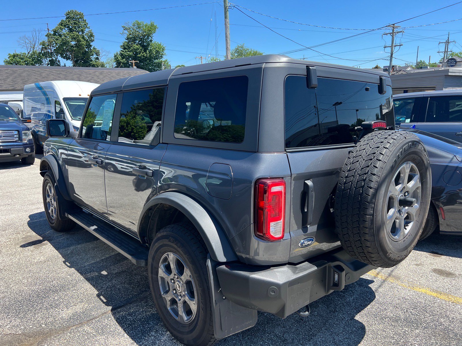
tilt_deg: -12.0
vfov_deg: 53.1
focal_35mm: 26
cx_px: 231
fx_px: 347
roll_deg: +2.2
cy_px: 173
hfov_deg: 67.3
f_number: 1.5
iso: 50
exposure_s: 1/1326
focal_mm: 5.7
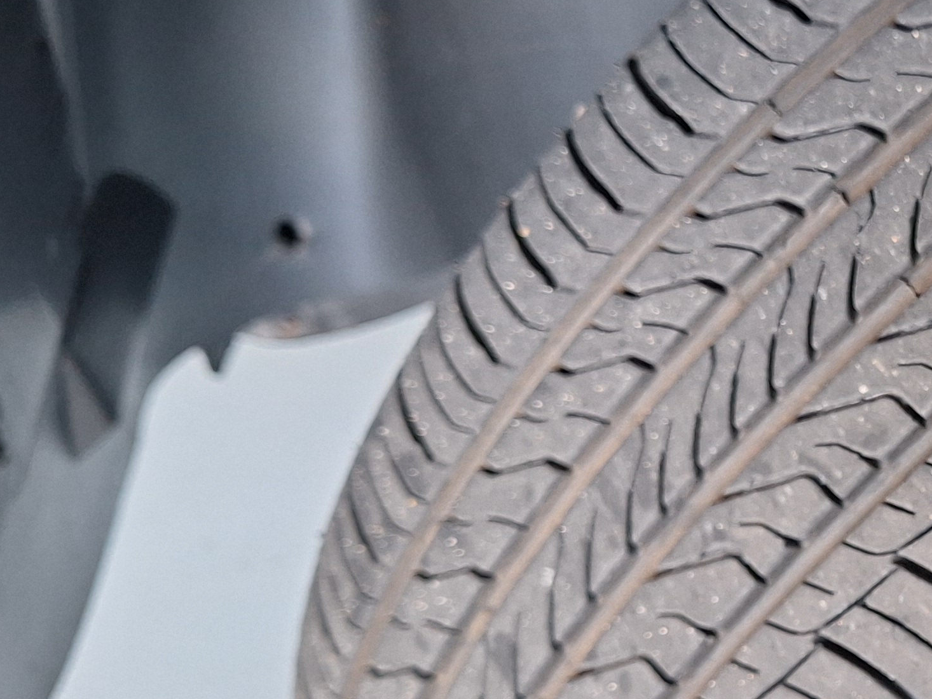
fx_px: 1723
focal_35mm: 64
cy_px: 446
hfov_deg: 27.0
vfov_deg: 22.9
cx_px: 1097
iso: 160
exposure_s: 1/40
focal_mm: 5.54
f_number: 1.8
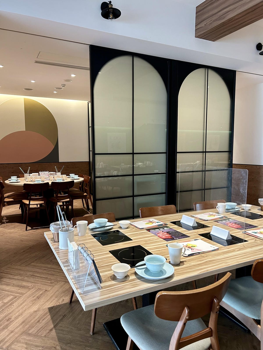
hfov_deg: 53.1
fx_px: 263
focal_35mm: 26
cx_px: 132
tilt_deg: -5.4
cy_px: 175
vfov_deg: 67.3
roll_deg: +0.6
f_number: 1.5
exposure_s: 1/60
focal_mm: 5.7
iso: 200
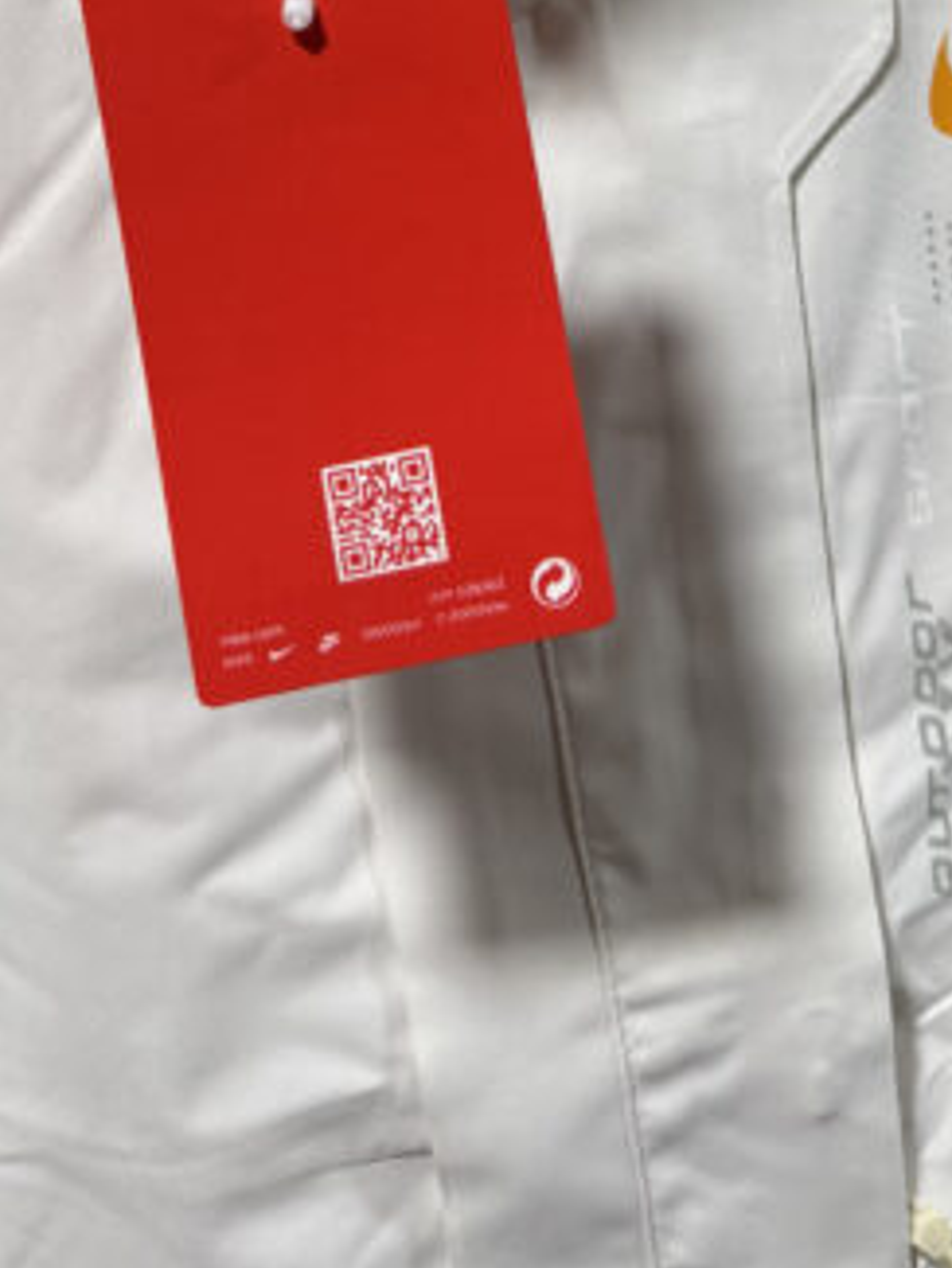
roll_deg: +9.7
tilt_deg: -5.9
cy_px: -289
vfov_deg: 28.1
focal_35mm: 59
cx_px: 542
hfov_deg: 24.8
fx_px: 2162
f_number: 1.78
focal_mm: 6.76
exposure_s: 1/60
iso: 200
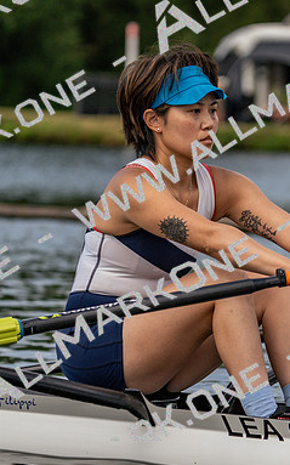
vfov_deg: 6.8
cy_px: 232
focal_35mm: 309
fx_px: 3912
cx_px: 222
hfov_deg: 4.2
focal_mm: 200
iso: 320
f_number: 5.6
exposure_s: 1/1600
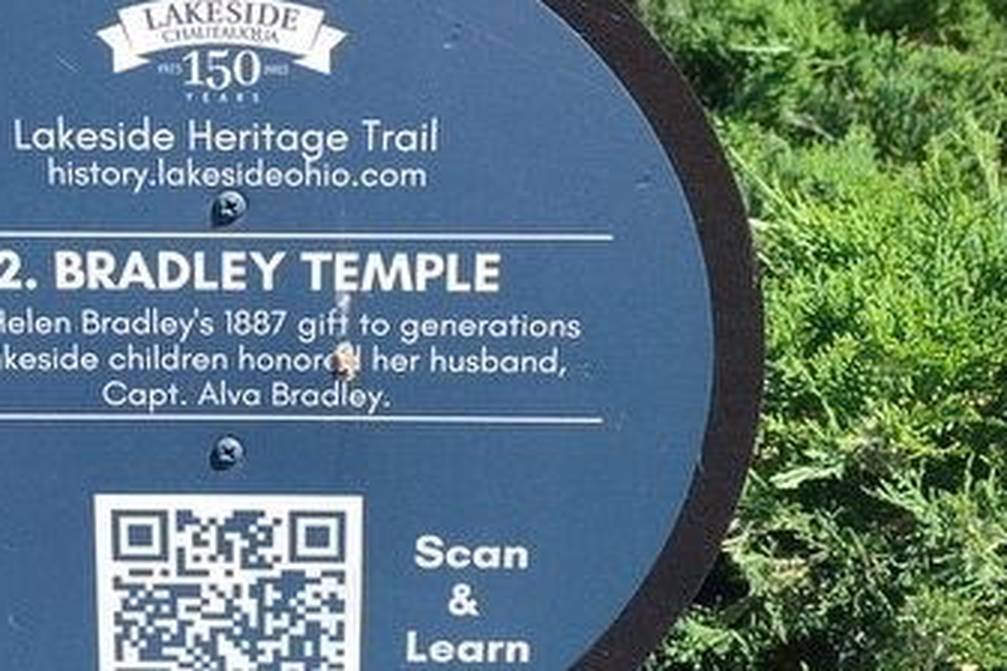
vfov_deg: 23.7
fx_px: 1594
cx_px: 273
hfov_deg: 34.4
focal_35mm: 57
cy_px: 252
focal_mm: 5.56
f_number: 1.8
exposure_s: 1/775
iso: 100
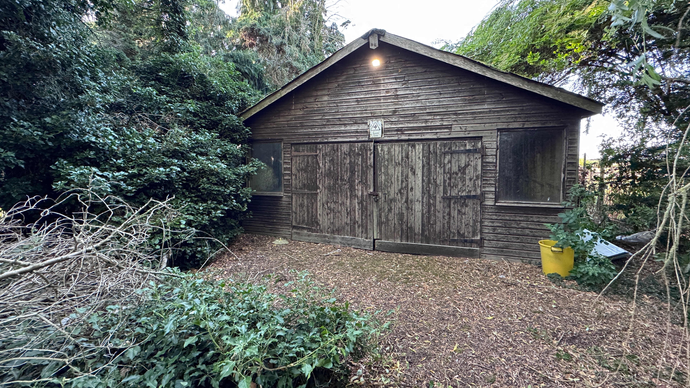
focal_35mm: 16
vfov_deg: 66.9
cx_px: 339
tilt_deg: +0.9
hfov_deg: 99.4
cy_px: 175
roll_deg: -0.1
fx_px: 293
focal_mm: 2.22
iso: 250
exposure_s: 1/99
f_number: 2.2
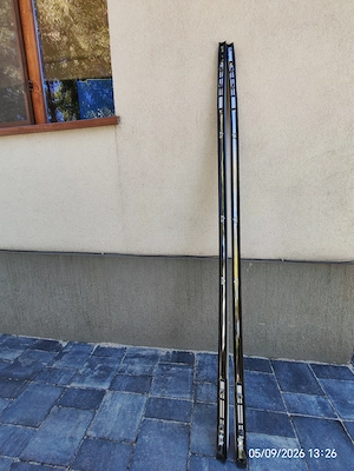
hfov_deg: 78.1
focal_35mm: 16
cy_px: 236
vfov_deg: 94.5
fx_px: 218
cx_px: 177
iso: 50
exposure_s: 1/130
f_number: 2.2
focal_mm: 1.96
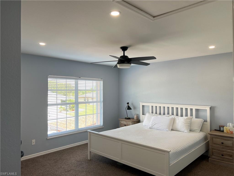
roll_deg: +0.0
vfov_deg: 53.1
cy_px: 88
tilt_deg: +0.7
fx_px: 176
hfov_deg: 67.3
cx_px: 117
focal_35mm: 26
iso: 50
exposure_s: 1/167
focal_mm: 5.7
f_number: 1.5
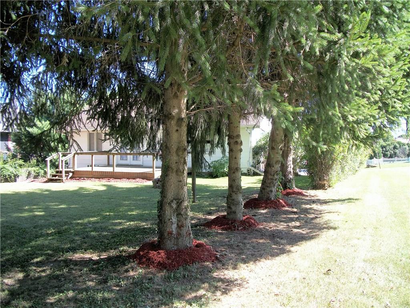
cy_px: 154
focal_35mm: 32
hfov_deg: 56.8
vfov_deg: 44.2
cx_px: 205
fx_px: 379
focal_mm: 5.7
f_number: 2.9
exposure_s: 1/200
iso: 80
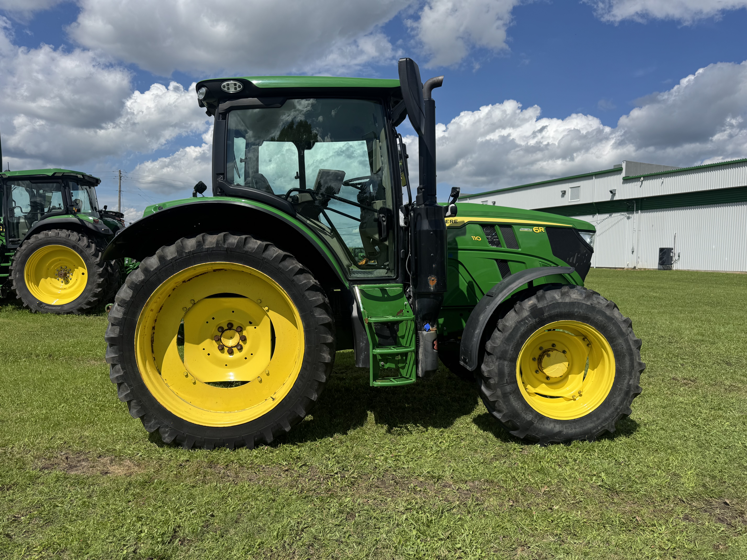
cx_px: 374
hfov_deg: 71.6
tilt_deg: +0.3
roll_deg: -1.0
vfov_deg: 56.8
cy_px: 280
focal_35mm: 24
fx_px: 518
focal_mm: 6.76
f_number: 1.78
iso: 80
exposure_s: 1/6410
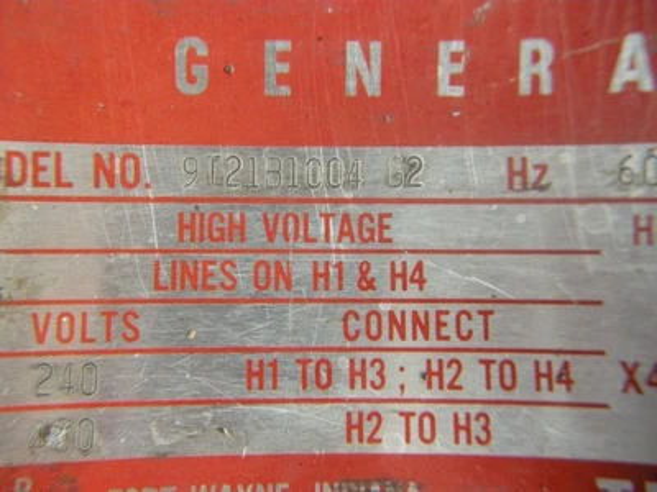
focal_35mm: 35
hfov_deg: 52.6
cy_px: 246
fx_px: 664
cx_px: 328
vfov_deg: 40.7
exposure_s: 1/9.6
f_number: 2.7
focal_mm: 7.5
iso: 400
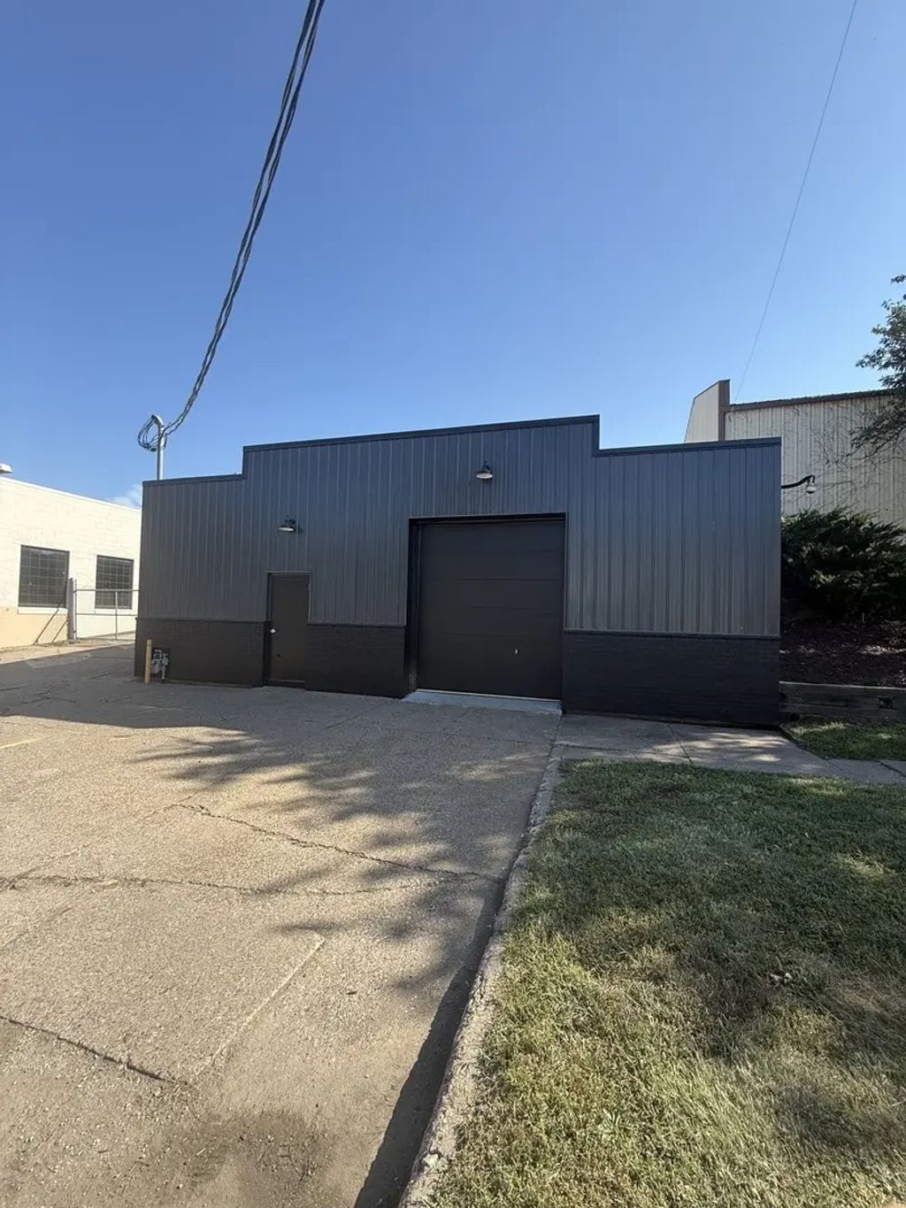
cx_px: 453
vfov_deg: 102.1
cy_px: 604
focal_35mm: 14
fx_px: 488
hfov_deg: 85.7
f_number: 2.2
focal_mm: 2.22
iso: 50
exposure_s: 1/638
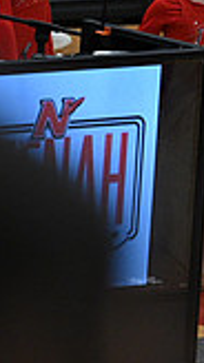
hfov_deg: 1.6
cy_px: 138
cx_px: 623
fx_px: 7160
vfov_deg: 2.9
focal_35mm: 743
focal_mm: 200
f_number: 4
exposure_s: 1/400
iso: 4000
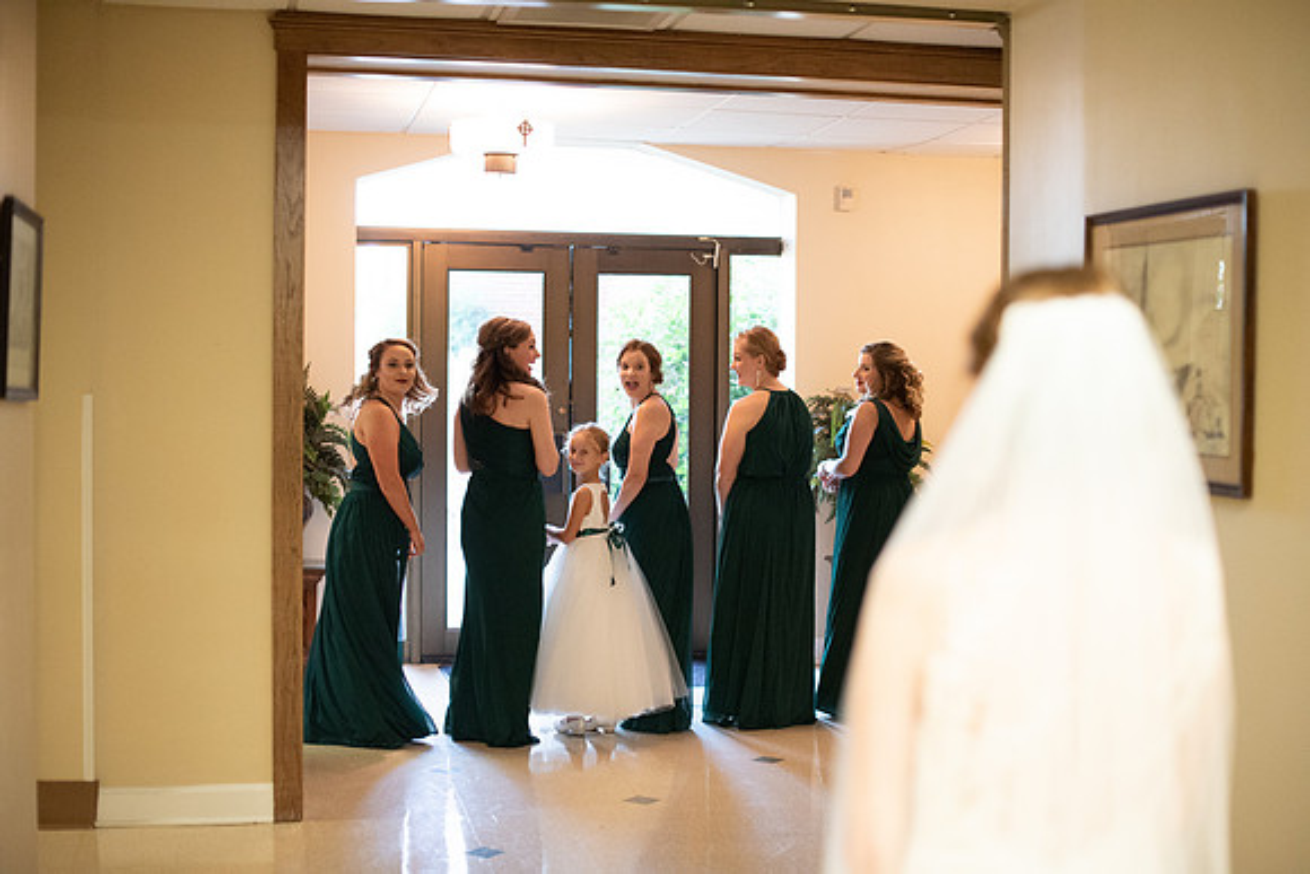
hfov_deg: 39.6
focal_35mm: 50
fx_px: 1820
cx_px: 655
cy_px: 437
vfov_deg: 27.0
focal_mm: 50
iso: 3200
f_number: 2
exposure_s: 1/800
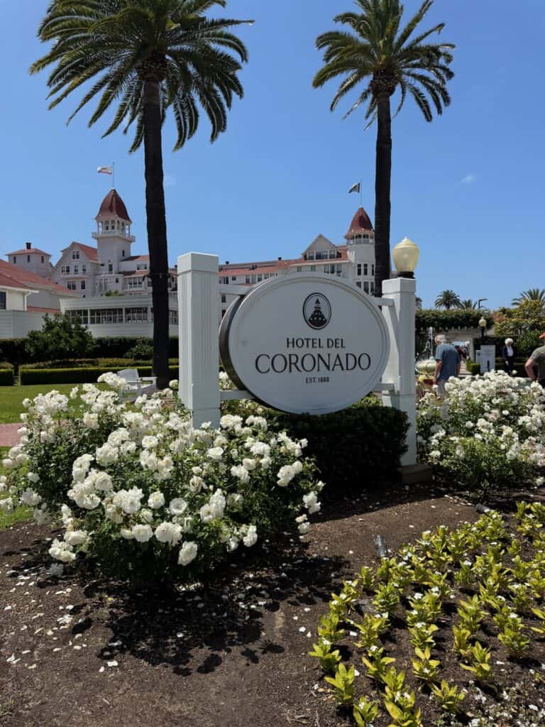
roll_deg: +1.9
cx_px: 272
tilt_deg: -2.9
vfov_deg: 71.6
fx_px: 504
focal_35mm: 24
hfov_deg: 56.8
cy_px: 364
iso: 80
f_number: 1.78
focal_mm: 6.76
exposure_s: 1/5348
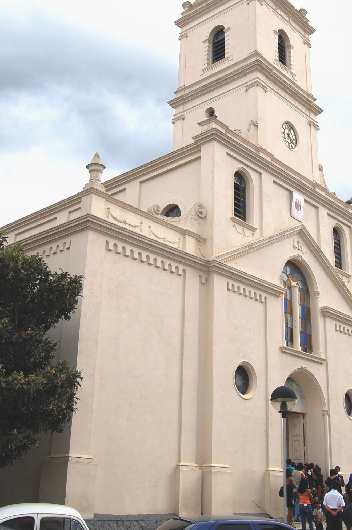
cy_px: 222
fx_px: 705
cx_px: 242
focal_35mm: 48
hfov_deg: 27.8
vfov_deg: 41.0
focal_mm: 22
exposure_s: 1/320
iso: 200
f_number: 9
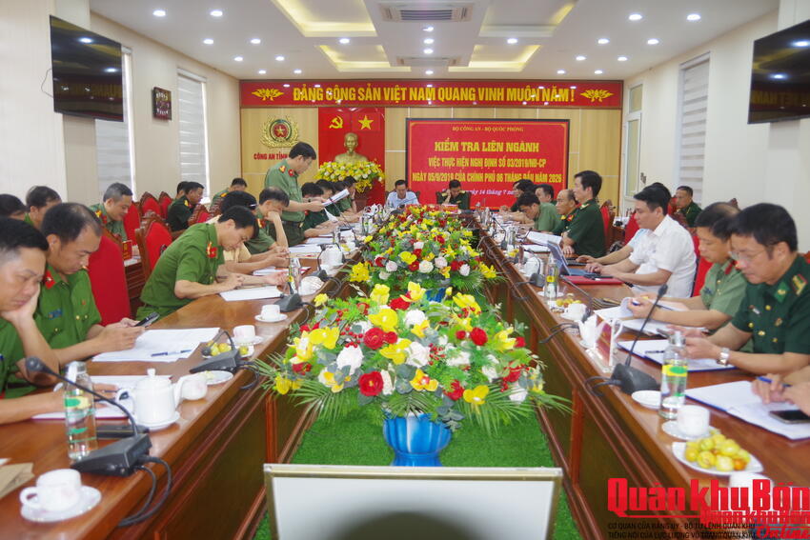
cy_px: 270
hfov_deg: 60.3
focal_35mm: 31
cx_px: 405
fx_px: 698
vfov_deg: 42.3
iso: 800
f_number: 4
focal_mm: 21
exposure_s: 1/60
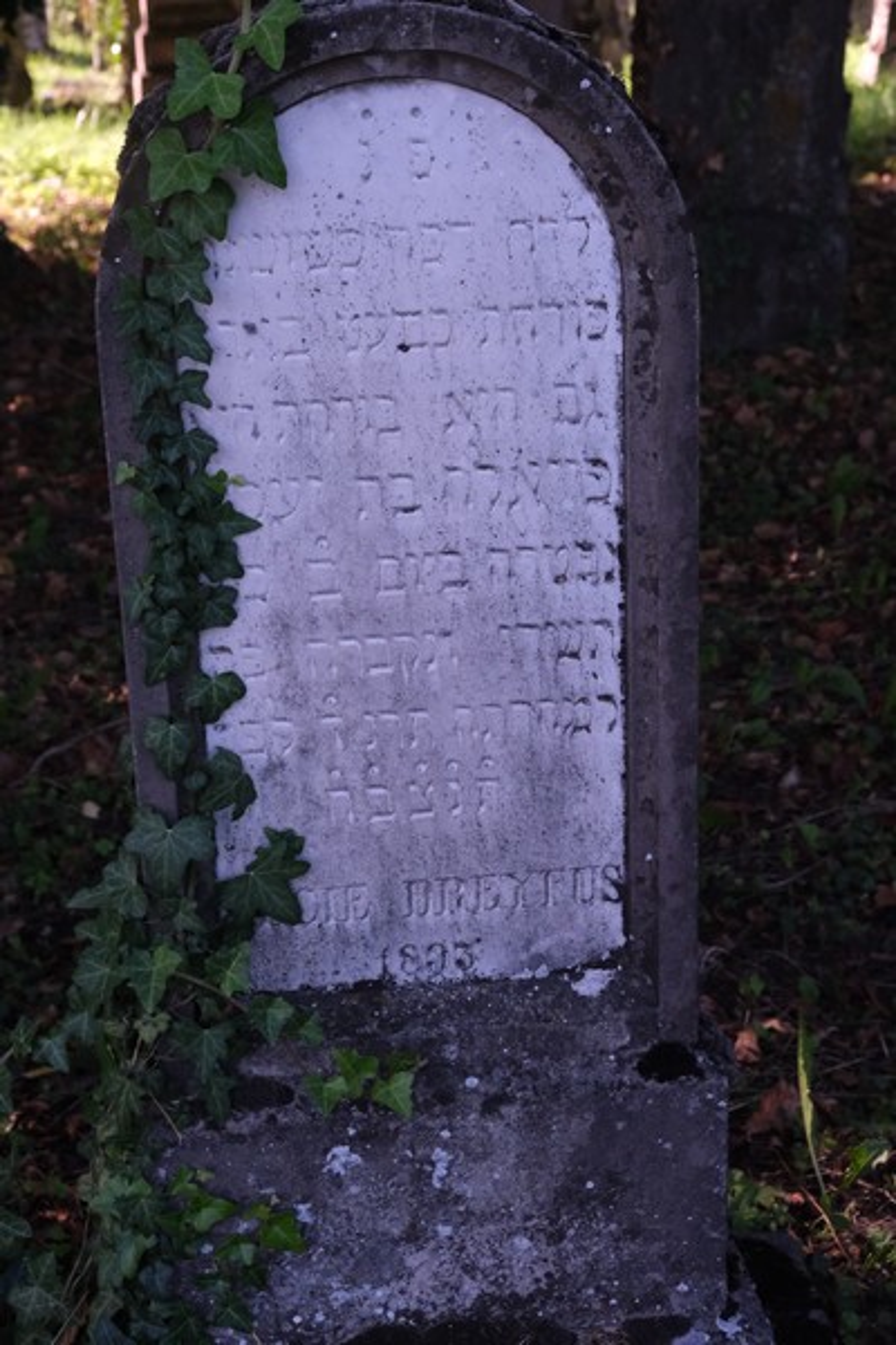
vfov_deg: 35.6
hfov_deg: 24.2
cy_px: 672
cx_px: 448
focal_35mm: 56
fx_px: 2091
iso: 5000
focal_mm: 37.4
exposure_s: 1/1400
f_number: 7.1
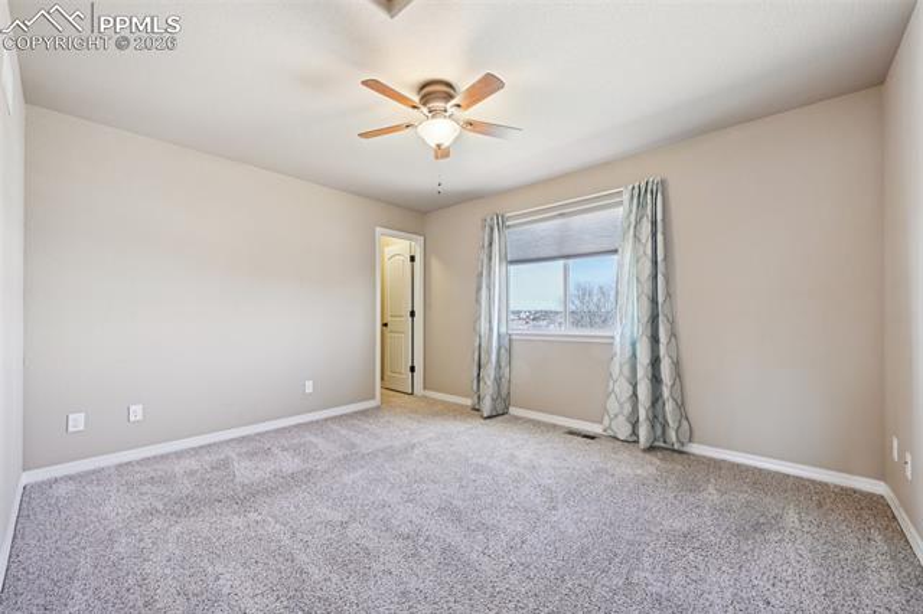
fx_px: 359
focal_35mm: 14
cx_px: 462
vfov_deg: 81.1
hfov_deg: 104.3
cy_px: 307
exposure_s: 1/15
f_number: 11
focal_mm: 14
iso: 360
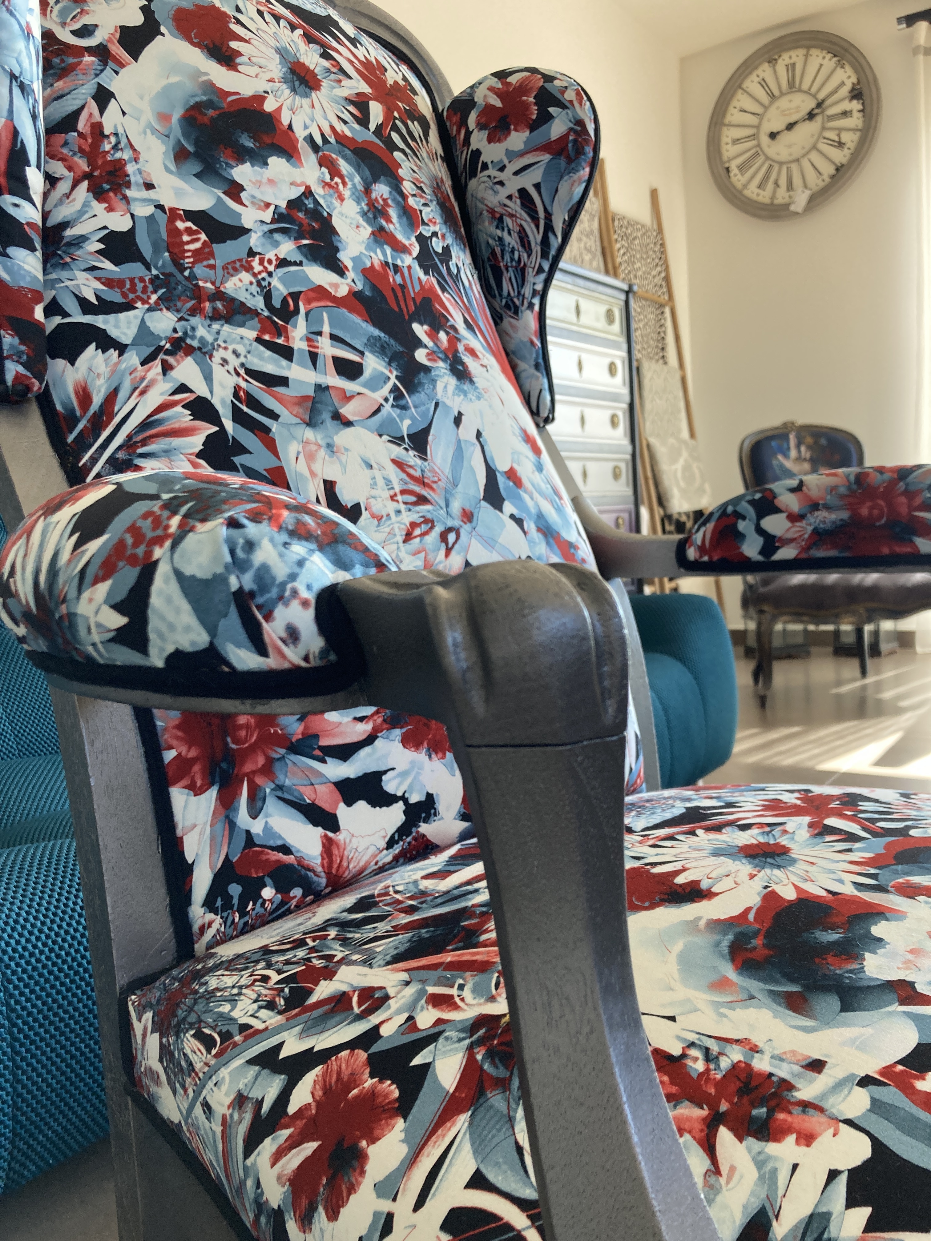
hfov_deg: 49.7
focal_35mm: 28
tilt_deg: -3.0
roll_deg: +4.1
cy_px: 620
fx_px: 1004
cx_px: 466
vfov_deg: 63.4
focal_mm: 3.99
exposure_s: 1/121
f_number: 1.8
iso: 64
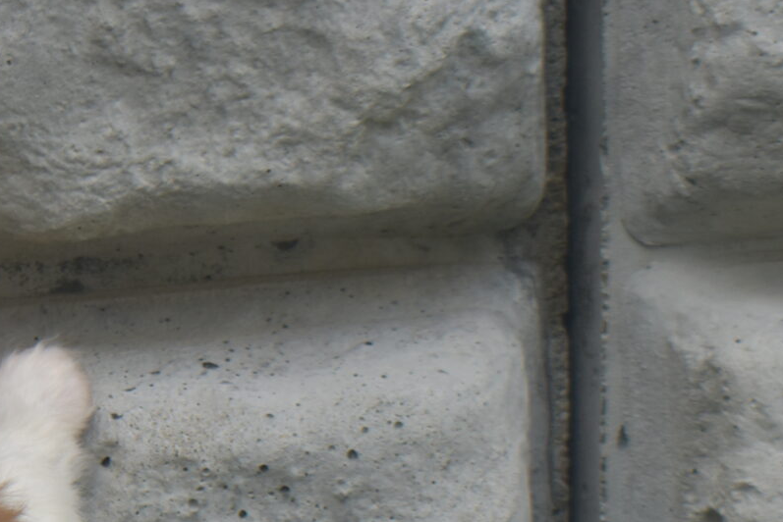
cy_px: 631
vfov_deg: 7.4
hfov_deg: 11.2
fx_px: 3981
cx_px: 96
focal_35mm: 183
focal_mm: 38
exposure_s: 1/250
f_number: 4.8
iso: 200
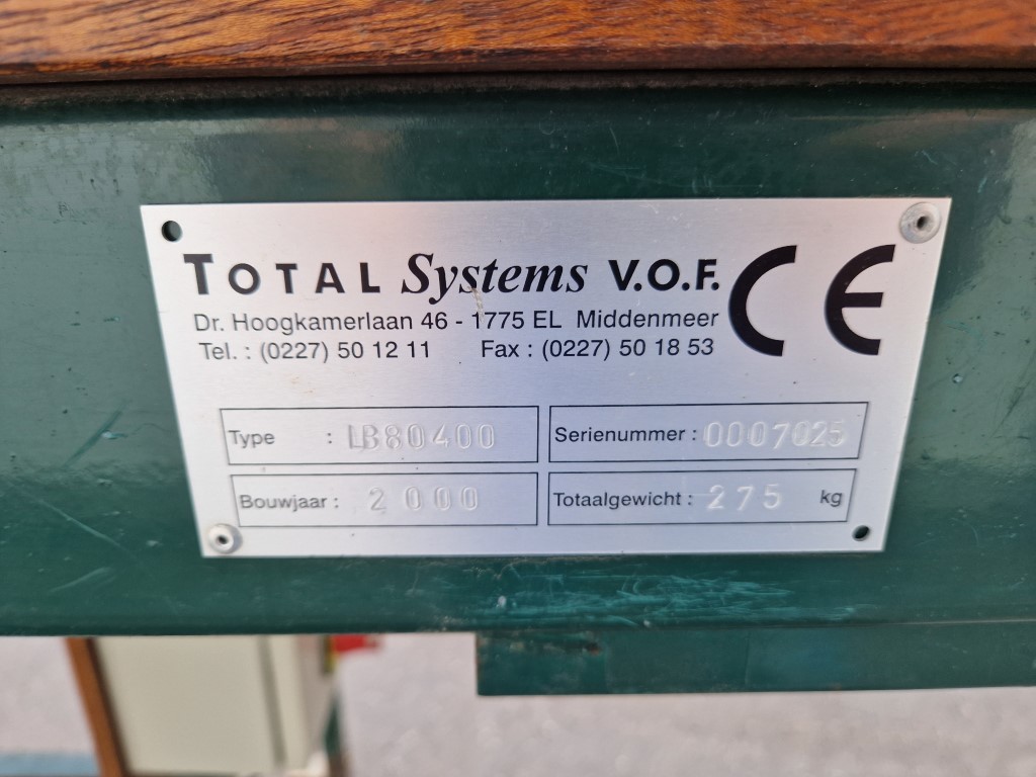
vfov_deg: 58.9
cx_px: 518
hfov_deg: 73.9
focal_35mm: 23
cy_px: 388
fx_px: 688
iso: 50
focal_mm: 5.4
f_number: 1.8
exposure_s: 1/528
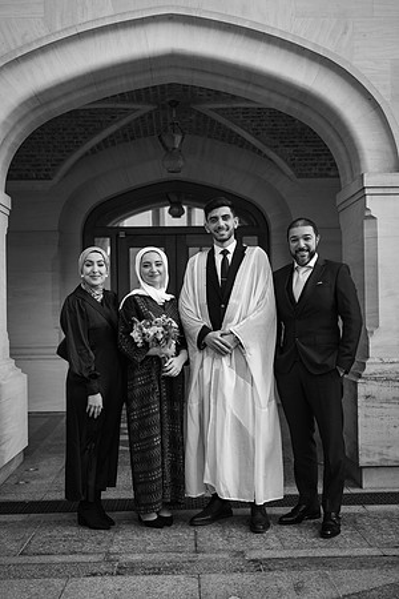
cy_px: 300
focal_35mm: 40
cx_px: 200
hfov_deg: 33.4
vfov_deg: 48.5
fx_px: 665
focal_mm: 40
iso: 200
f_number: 3.2
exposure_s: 1/500
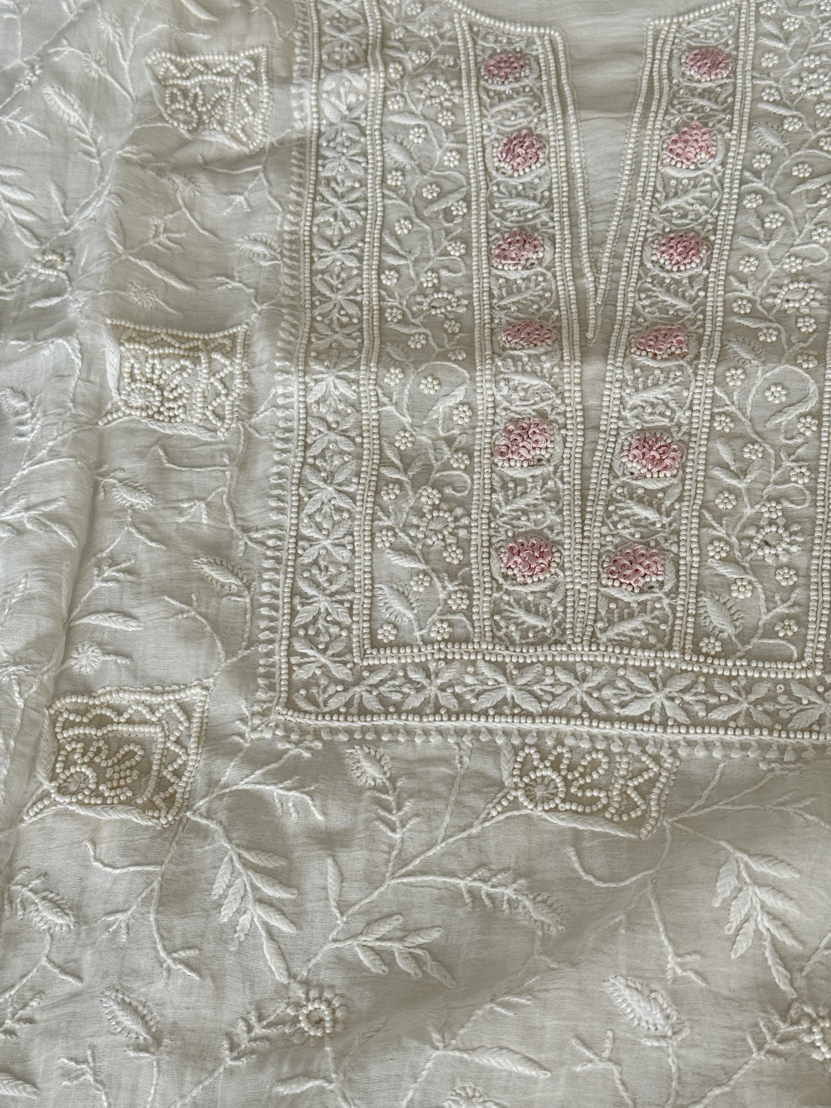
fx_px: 1536
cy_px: 554
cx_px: 416
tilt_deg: -58.7
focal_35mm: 48
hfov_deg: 30.3
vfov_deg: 39.7
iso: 100
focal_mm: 6.76
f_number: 1.78
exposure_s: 1/83
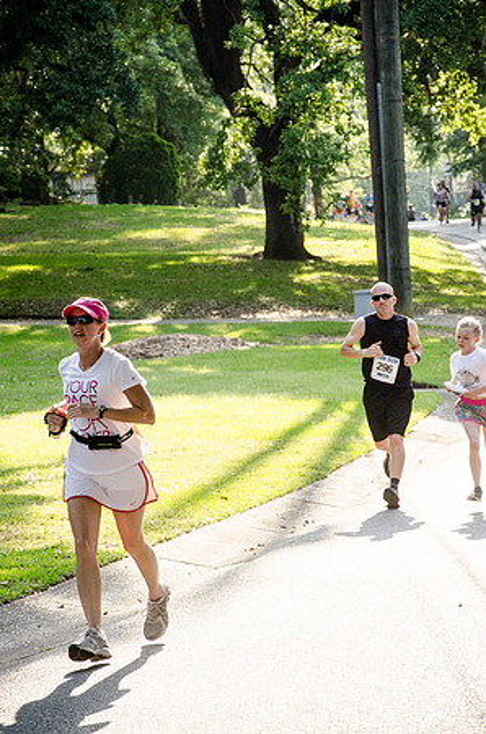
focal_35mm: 147
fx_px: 2990
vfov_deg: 14.0
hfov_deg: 9.3
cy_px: 367
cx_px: 243
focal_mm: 98
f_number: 5.6
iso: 800
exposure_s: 1/1600
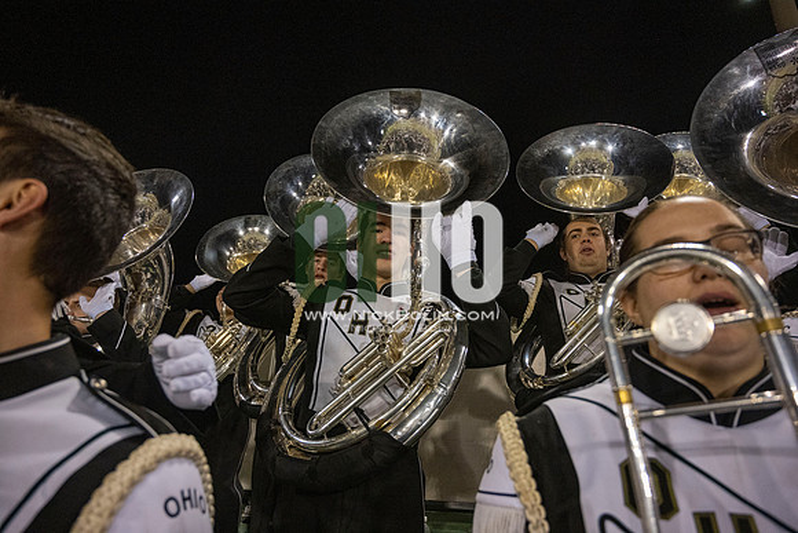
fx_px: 532
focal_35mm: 24
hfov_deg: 73.7
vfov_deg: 53.2
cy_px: 266
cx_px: 399
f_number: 4
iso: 3200
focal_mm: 24
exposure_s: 1/500
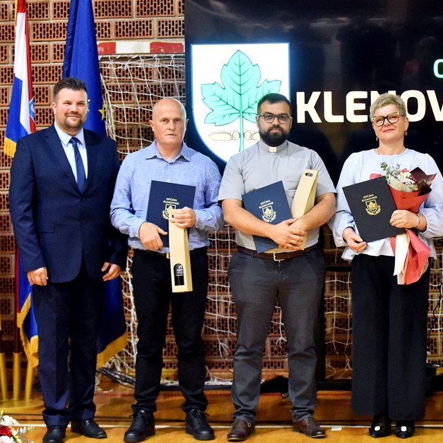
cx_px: 376
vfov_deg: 15.2
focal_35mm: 115
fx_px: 1665
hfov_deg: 15.0
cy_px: 210
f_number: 4
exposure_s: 1/100
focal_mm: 72
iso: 8000
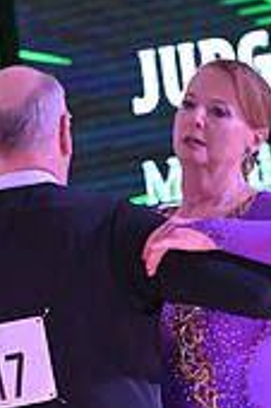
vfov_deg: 5.0
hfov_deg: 3.3
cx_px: 37
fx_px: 4639
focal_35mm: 410
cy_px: 523
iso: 6400
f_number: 7.1
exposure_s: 1/400
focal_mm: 120
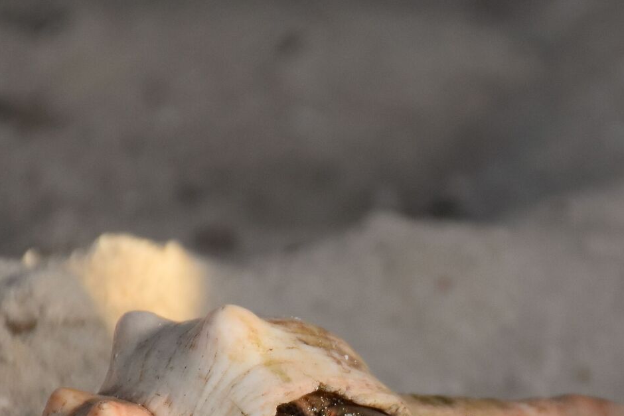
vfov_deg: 2.6
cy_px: 466
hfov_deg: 3.8
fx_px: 9291
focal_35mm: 536
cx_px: 476
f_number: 6.3
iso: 800
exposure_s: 1/640
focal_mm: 140
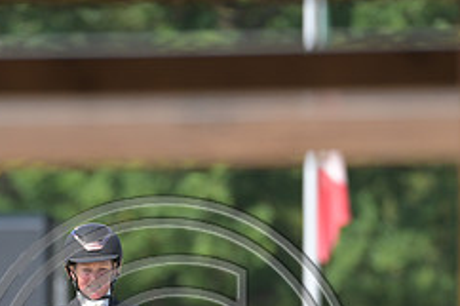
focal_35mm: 959
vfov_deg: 1.4
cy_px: 364
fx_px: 12245
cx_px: 143
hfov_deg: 2.2
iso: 560
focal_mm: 400
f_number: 5
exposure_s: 1/1250
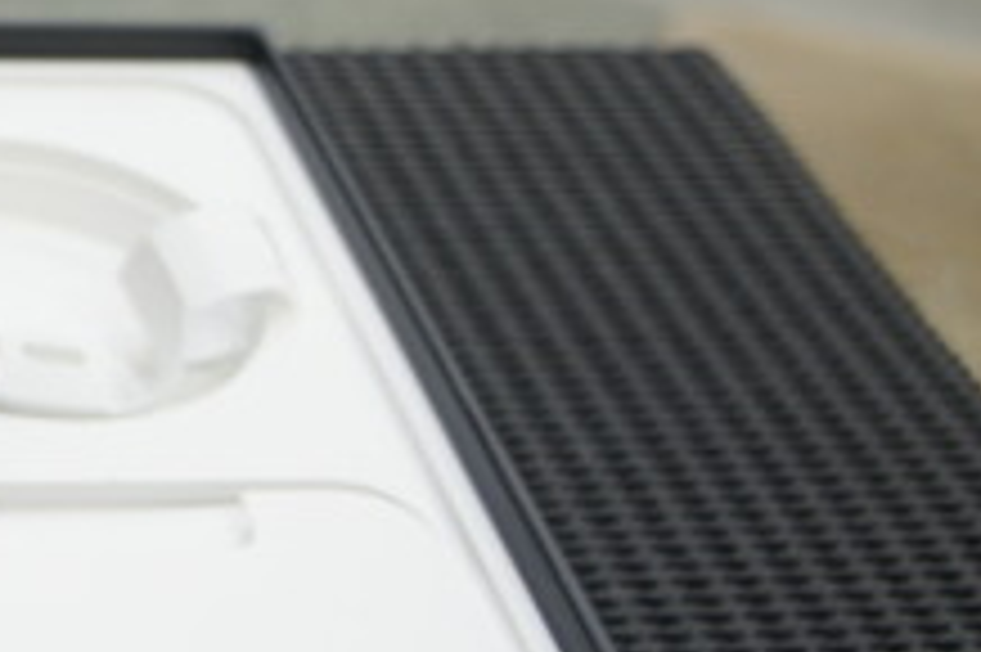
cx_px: -603
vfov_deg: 13.7
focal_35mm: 99
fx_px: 2696
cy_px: 49
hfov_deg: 17.8
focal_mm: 20
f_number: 4.5
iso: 200
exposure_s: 1/40
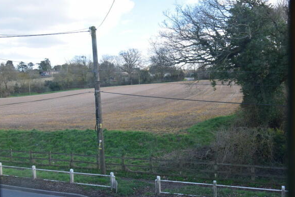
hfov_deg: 55.8
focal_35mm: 34
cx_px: 153
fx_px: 279
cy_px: 99
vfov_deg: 38.9
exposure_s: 1/160
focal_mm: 20
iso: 400
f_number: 9
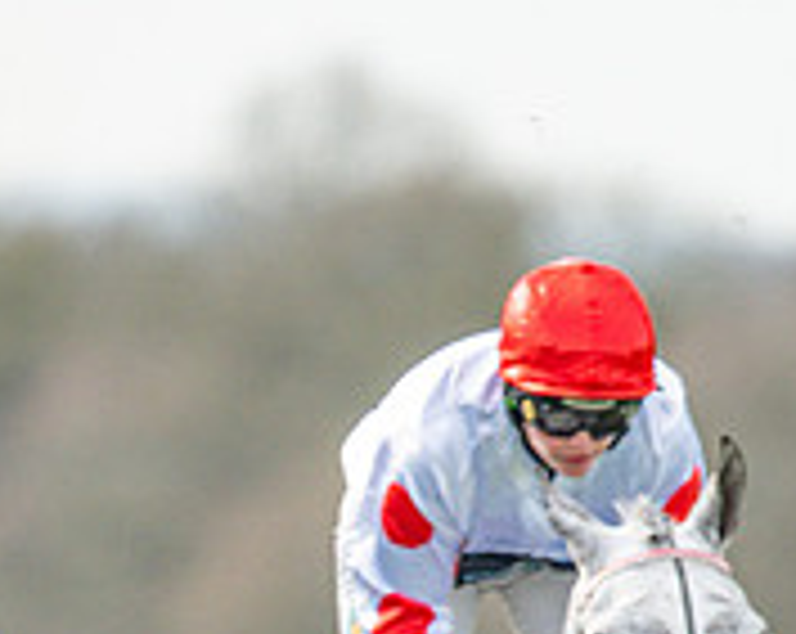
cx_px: -219
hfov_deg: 1.1
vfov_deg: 0.9
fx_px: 40971
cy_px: 760
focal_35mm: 1742
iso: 500
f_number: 4.5
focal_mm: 400
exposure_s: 1/1600
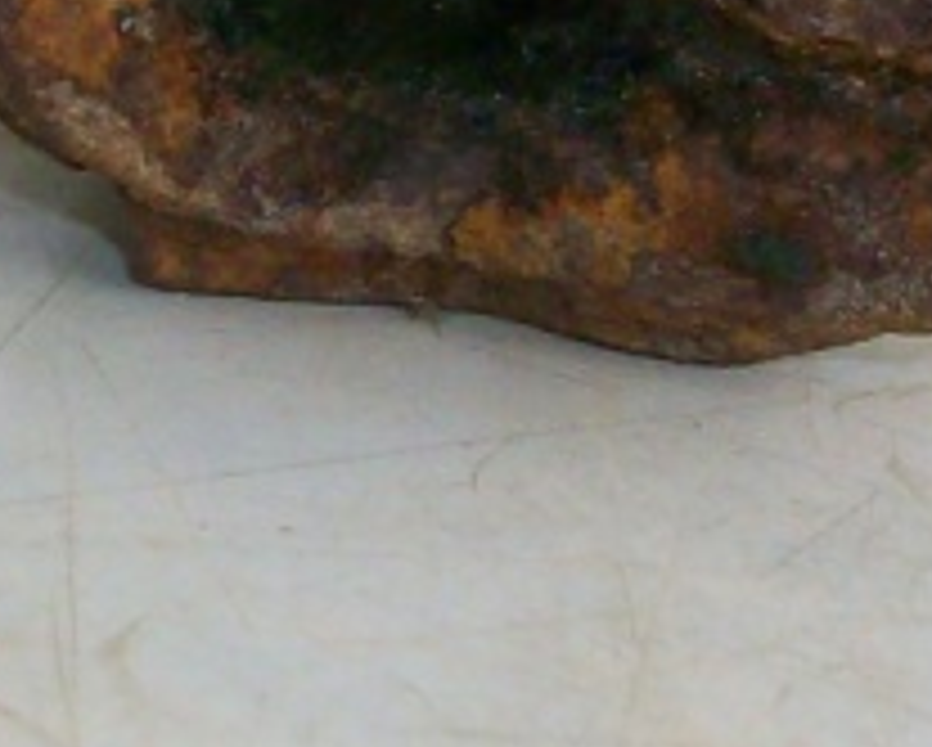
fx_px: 4528
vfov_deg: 9.4
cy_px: 63
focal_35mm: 164
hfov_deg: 11.8
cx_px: 513
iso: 160
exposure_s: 1/42.4
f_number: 2.8
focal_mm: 5.7
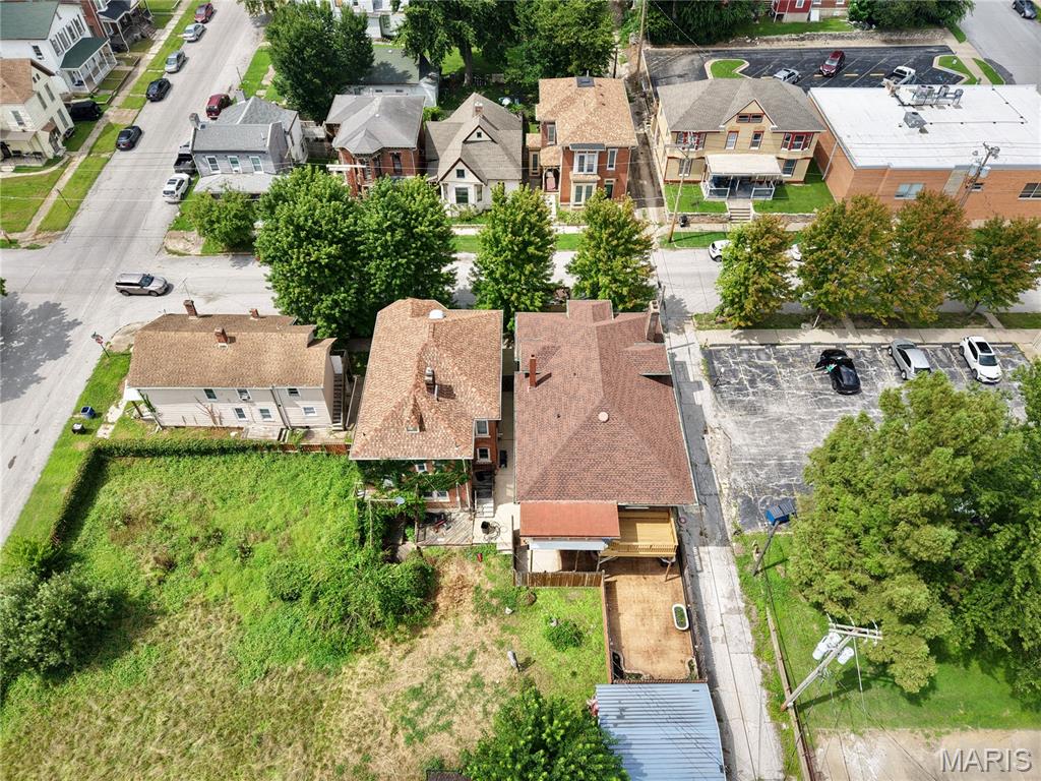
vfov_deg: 56.8
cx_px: 520
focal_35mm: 24
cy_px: 390
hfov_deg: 71.6
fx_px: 722
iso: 120
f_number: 1.8
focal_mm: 8.67
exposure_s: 1/2000
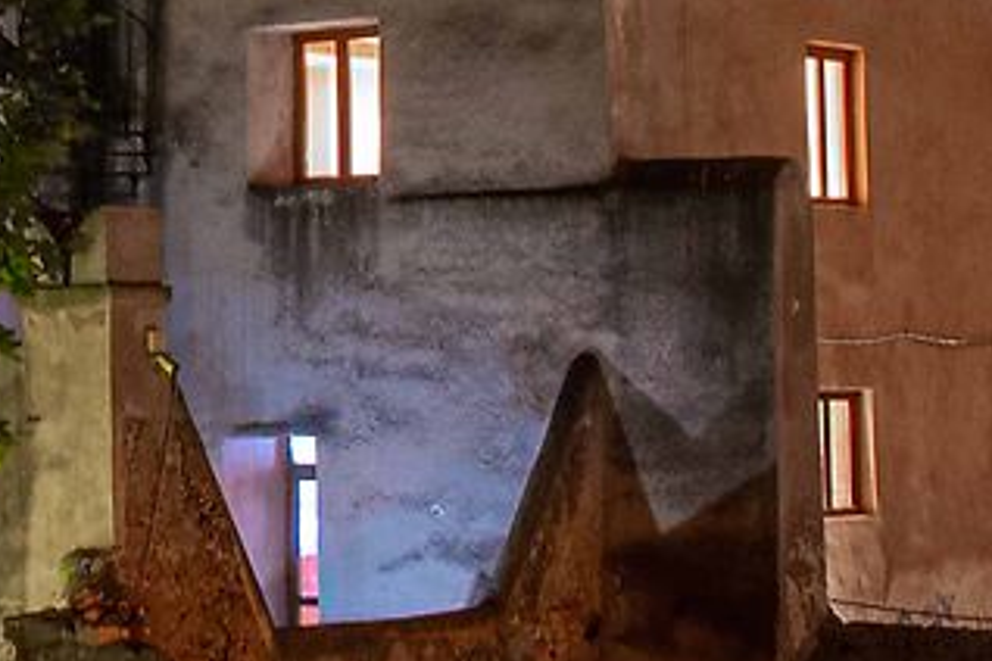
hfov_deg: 11.1
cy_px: 100
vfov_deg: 7.6
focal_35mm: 181
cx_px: -200
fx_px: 4987
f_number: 9
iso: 400
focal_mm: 24
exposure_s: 25
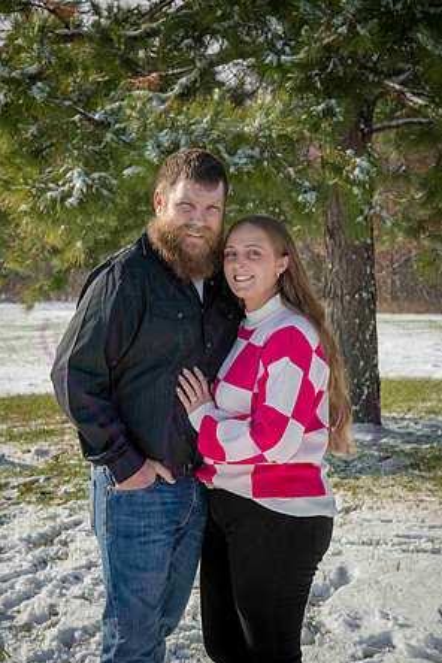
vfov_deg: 27.7
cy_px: 334
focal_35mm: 73
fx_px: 1344
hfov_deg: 18.7
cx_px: 222
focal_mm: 72
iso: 800
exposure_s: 1/1000
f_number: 10
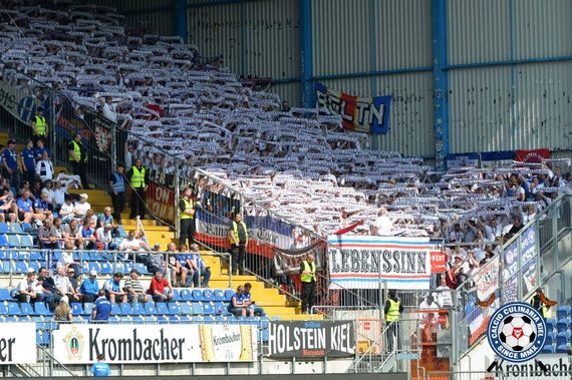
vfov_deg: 9.9
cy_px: 190
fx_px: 2191
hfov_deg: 14.9
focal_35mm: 138
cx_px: 286
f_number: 5
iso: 250
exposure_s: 1/1250
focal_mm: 92
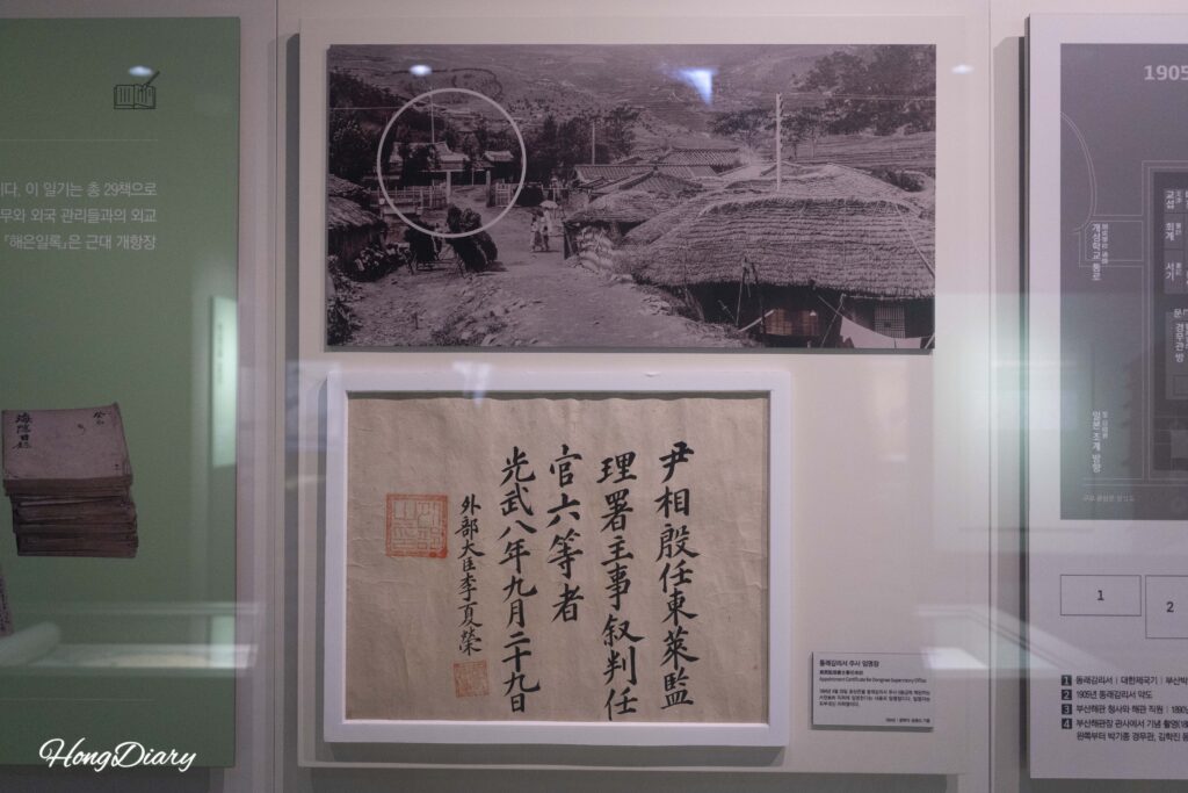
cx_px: 594
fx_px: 990
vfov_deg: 43.6
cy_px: 396
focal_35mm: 30
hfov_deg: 61.9
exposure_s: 1/160
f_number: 4.5
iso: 4000
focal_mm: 30
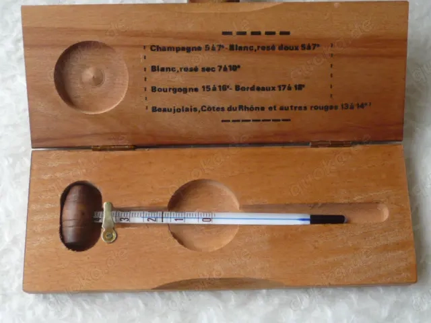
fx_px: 623
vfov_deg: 29.1
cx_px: 216
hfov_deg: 38.2
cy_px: 162
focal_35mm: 50
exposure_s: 1/250
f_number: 3.4
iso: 100
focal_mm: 5
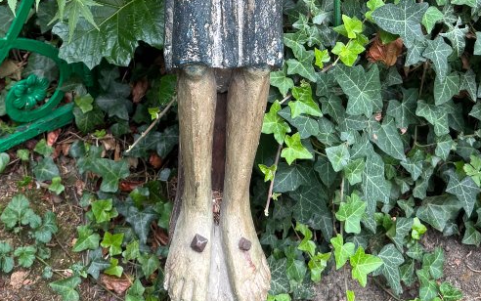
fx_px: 813
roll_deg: -0.4
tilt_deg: -27.1
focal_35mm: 62
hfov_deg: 32.9
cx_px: 210
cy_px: -124
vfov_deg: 18.9
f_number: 1.78
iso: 160
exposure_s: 1/121
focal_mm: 6.76
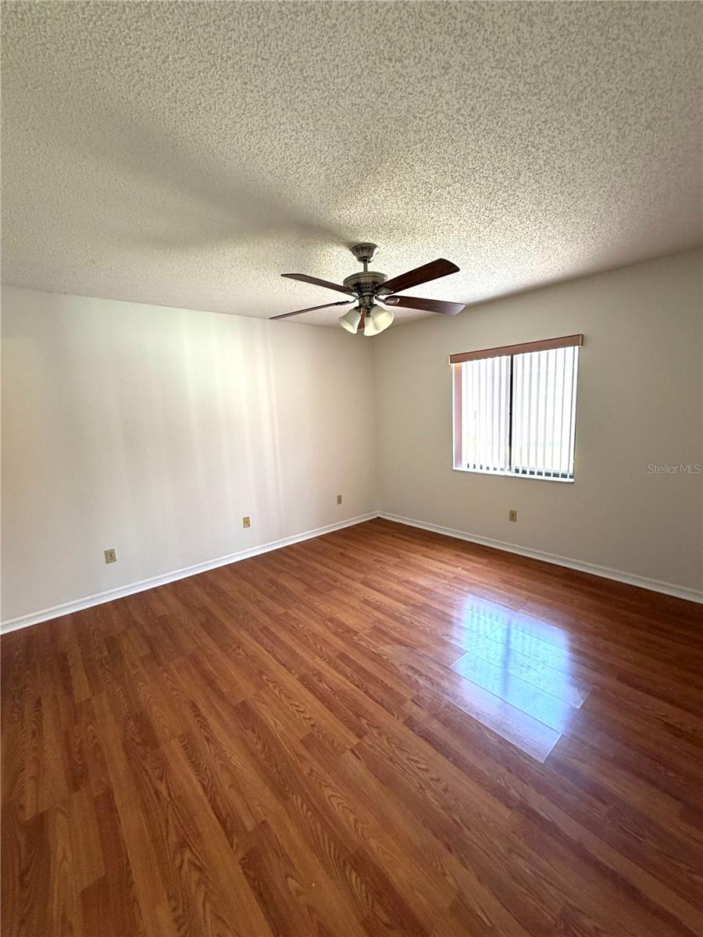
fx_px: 379
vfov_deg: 102.1
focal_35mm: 14
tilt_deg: -8.2
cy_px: 468
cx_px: 352
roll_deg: +3.8
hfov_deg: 85.7
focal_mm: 2.22
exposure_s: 1/60
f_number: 2.2
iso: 200
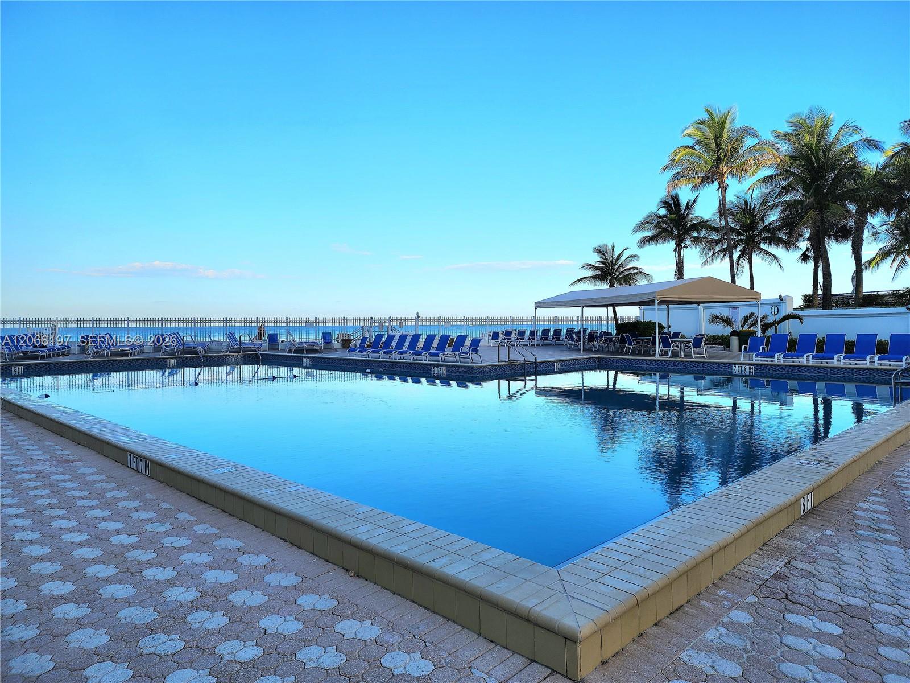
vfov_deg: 58.9
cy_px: 342
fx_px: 605
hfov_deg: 73.9
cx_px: 455
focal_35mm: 23
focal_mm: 6.4
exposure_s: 1/909
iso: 12
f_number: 1.8
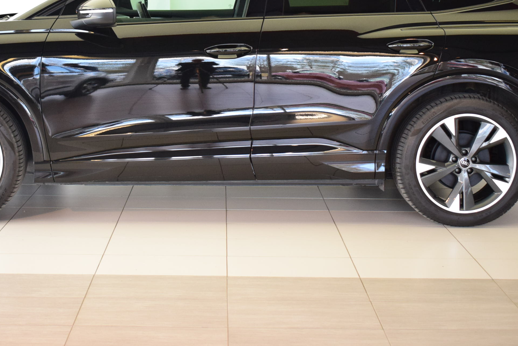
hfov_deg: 31.9
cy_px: 94
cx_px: 213
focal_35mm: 63
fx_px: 904
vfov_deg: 21.5
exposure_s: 1/200
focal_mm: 27
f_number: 4
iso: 1600
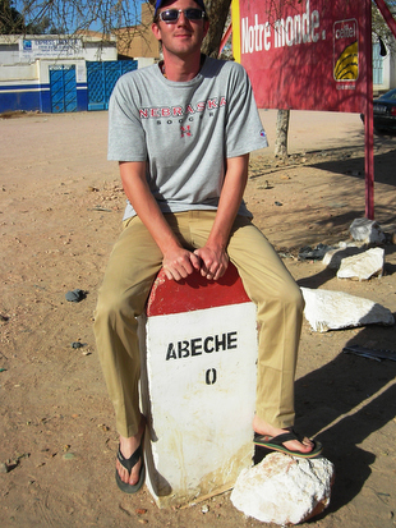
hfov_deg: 31.5
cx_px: 219
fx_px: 701
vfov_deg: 41.1
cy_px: 228
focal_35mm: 46
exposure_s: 1/308
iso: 50
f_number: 6.4
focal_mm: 6.3
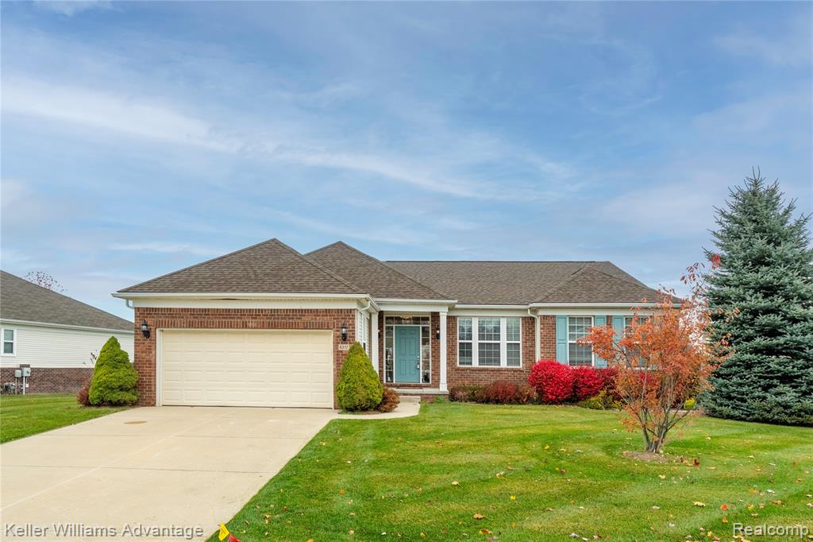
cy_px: 271
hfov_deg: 78.6
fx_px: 497
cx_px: 406
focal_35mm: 22
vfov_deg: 57.2
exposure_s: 1/250
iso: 640
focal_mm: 14.8
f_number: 5.6
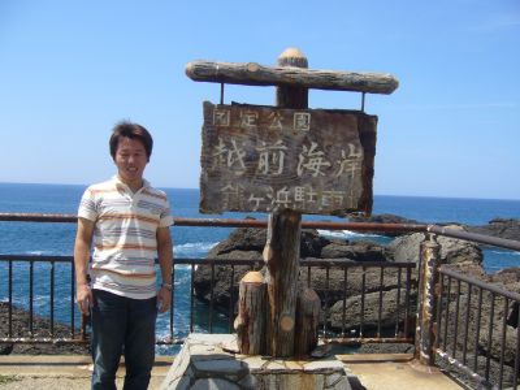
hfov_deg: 52.6
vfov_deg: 40.7
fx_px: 526
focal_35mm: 35
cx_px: 260
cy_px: 195
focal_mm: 5.8
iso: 80
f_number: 5.6
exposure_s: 1/250
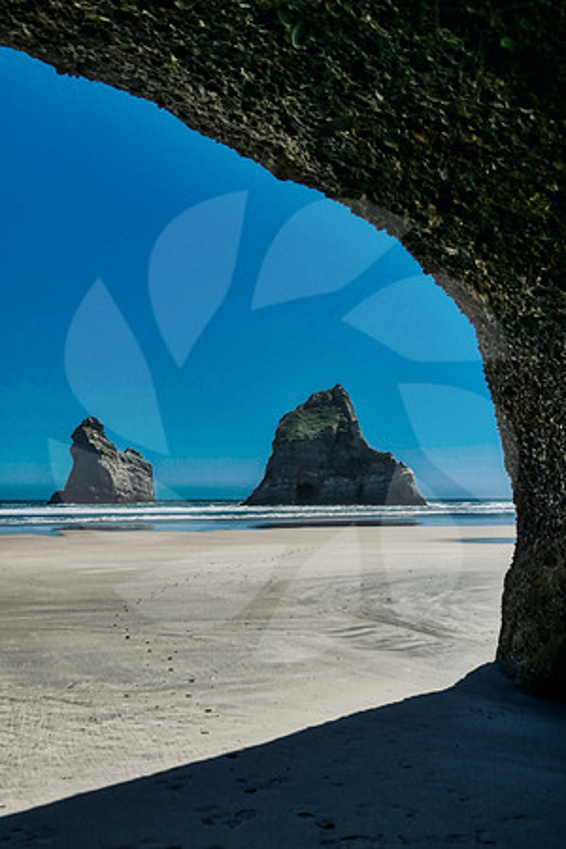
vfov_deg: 58.7
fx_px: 755
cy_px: 424
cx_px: 283
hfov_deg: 41.1
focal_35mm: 32
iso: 125
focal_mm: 11.7
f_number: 4
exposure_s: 1/640
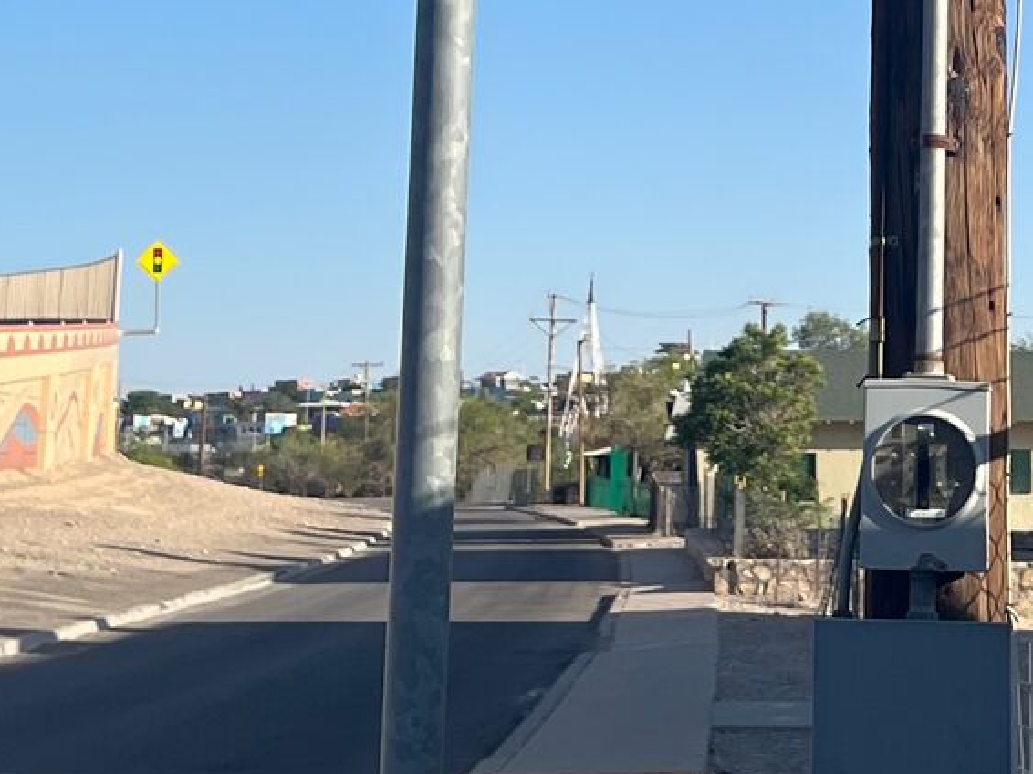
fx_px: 2923
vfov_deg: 14.6
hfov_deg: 19.8
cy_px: -162
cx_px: 878
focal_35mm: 98
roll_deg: -0.5
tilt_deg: +12.1
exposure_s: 1/3356
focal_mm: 5.7
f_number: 1.5
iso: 50
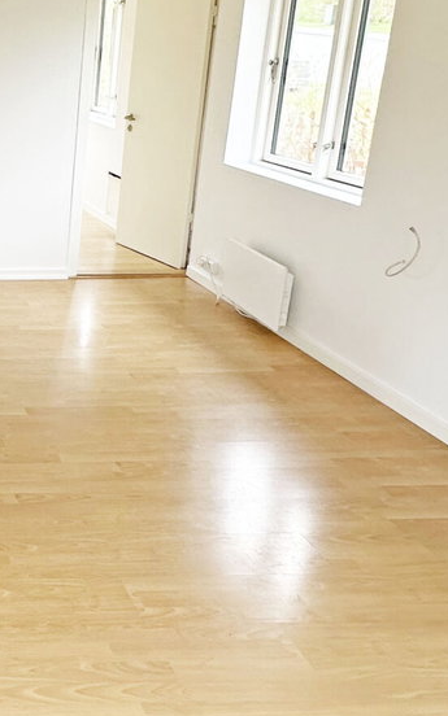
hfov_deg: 24.9
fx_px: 840
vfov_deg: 45.8
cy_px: 263
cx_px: -169
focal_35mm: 43
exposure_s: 1/99
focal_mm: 2.22
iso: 125
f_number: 2.2
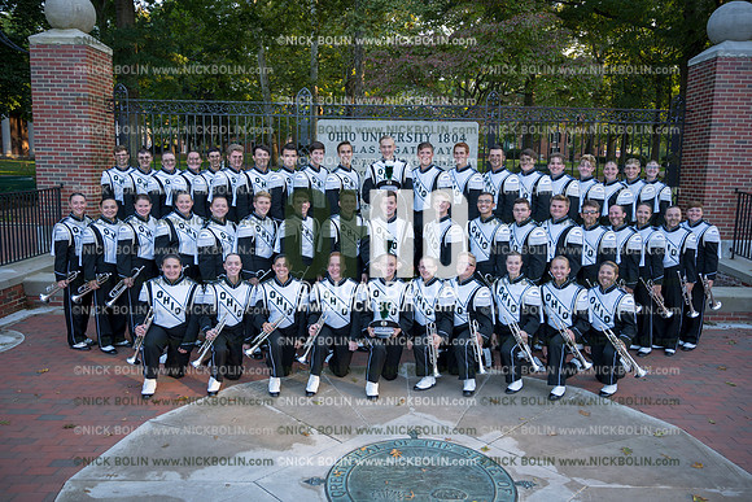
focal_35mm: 28
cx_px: 376
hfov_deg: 65.5
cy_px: 251
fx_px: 585
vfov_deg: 46.4
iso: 125
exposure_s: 1/125
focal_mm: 28
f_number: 4
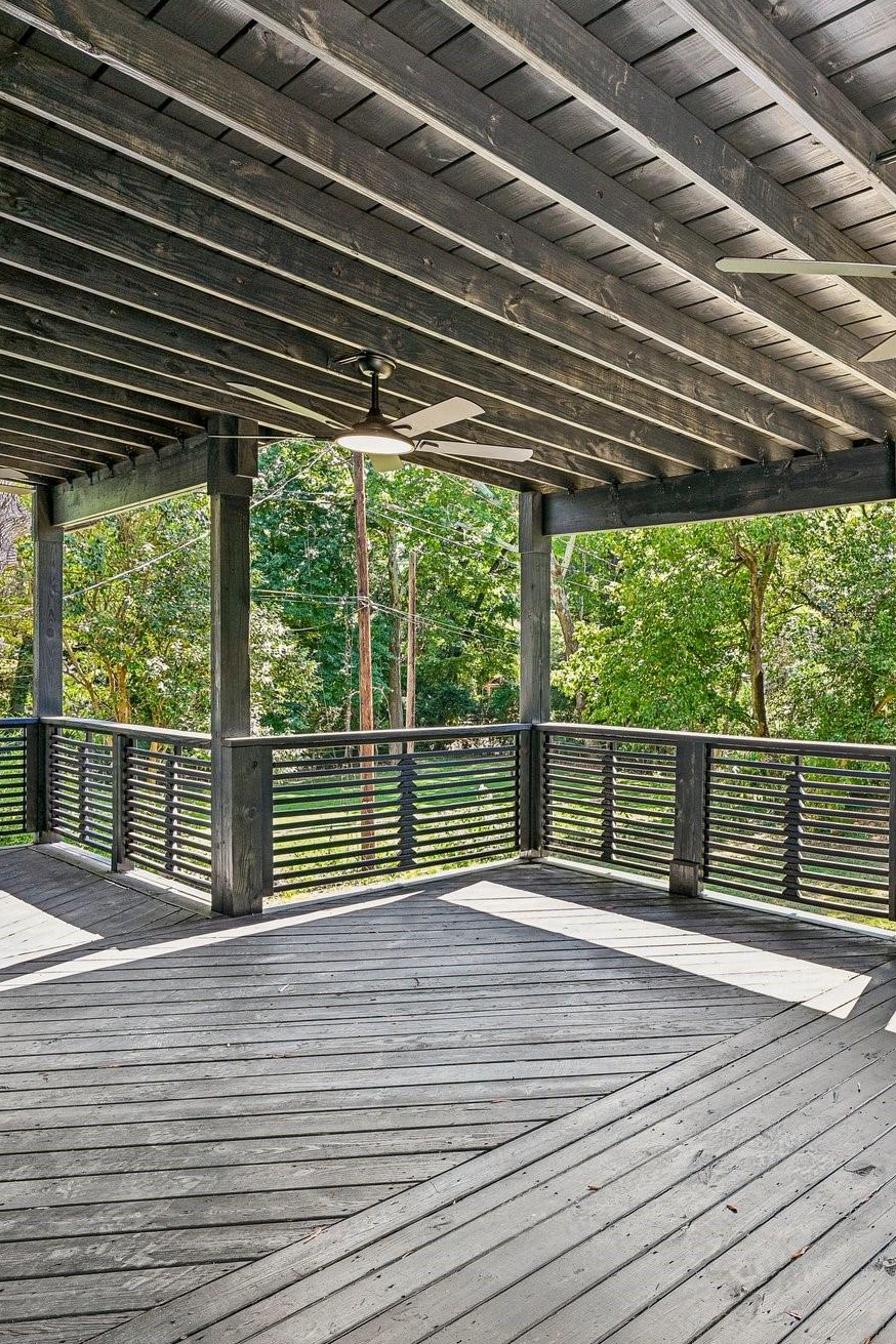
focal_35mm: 25
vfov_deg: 71.5
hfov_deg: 45.3
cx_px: 844
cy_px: 660
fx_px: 933
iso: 100
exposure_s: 1/30
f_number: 8
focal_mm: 16
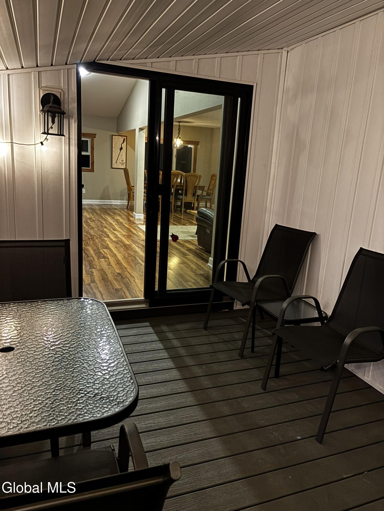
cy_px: 256
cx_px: 192
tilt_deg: -13.9
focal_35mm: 26
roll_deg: -3.9
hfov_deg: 53.1
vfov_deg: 67.3
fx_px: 385
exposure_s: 1/20
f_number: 1.6
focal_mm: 5.96
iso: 1000
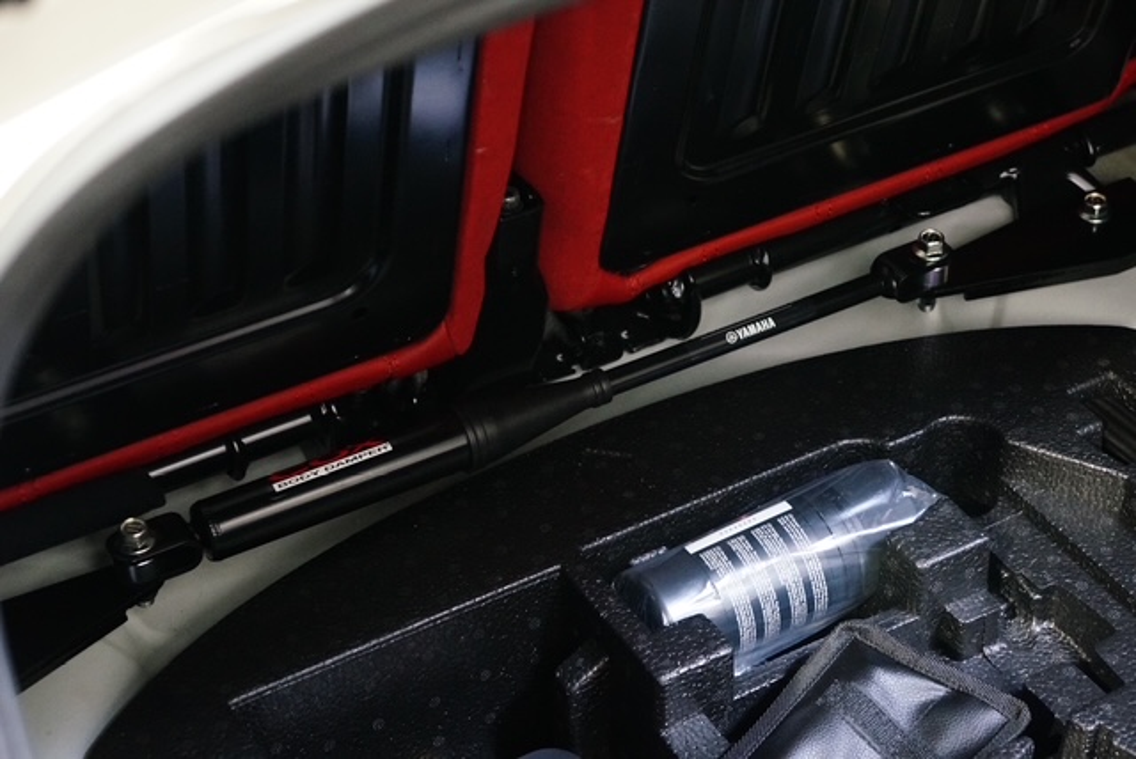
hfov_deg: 27.0
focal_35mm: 75
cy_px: 380
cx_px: 568
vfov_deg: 18.2
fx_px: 2369
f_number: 5
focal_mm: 50
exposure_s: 1/25
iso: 3200
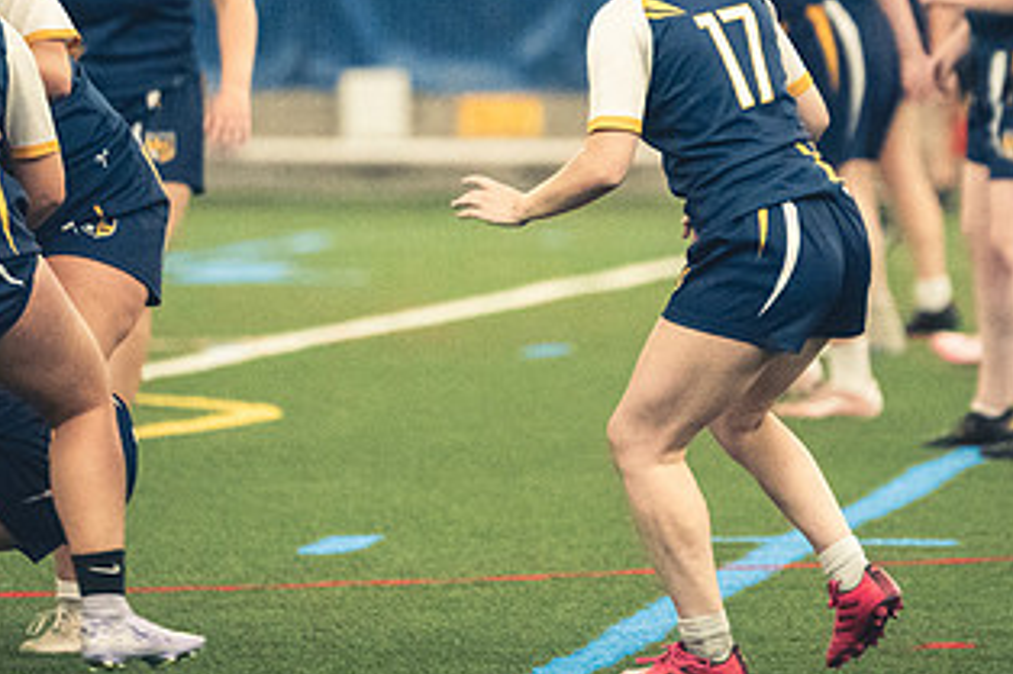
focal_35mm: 554
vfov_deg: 2.5
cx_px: 429
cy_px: 135
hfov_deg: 3.7
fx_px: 15580
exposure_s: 1/500
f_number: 2.8
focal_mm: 200
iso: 12800
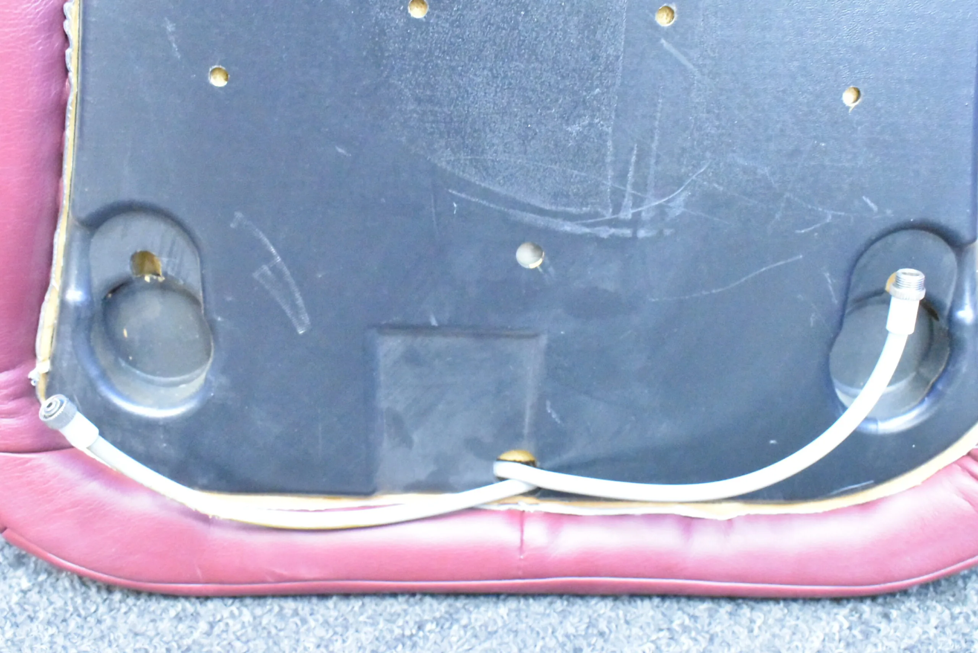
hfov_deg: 51.3
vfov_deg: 35.6
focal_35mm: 38
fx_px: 1019
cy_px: 326
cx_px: 489
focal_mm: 25
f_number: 8
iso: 25600
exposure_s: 1/25
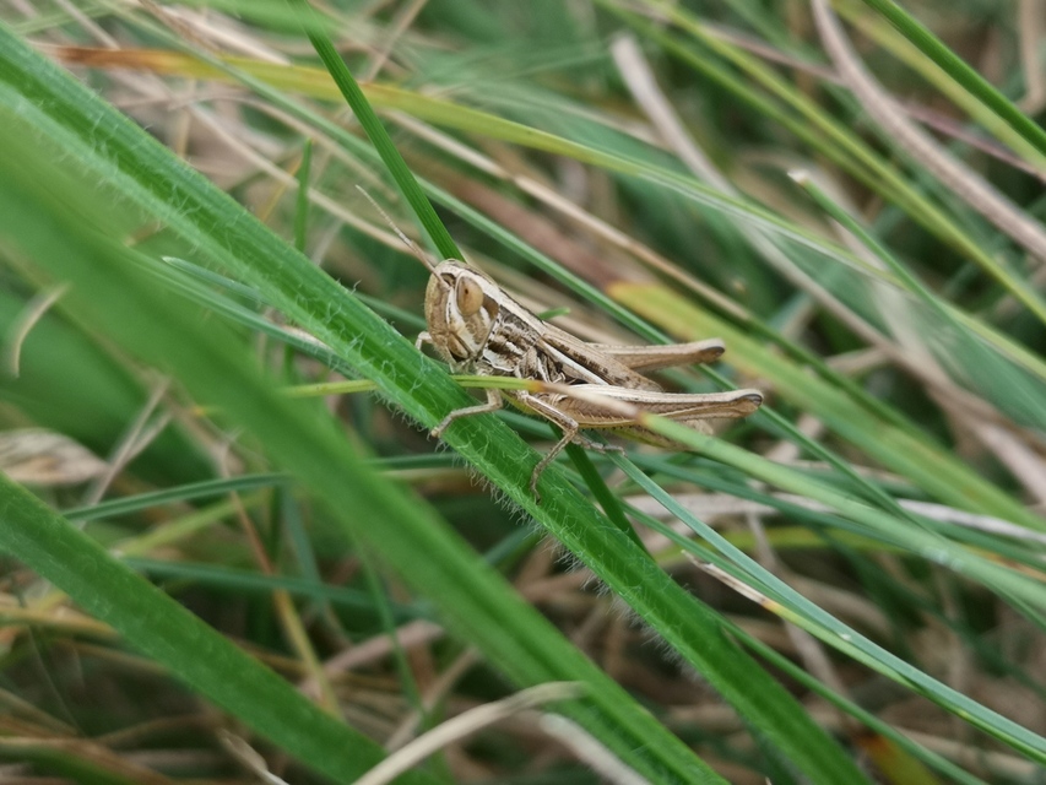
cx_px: 523
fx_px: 1723
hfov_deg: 33.8
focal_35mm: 57
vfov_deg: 25.7
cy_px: 392
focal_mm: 5.58
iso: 50
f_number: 1.8
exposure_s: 1/240
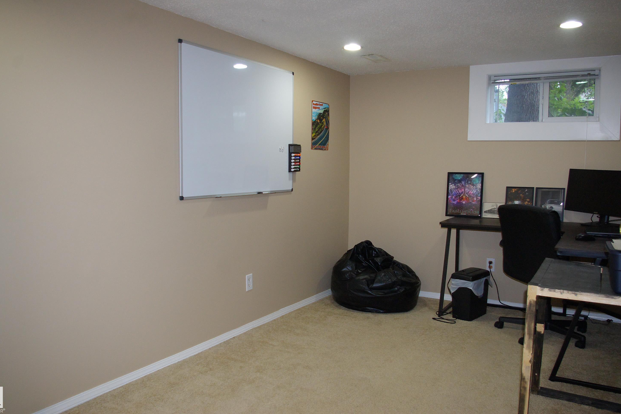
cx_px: 303
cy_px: 201
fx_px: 483
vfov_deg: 46.4
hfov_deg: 65.5
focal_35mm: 28
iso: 800
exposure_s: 1/125
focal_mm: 18
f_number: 4.5
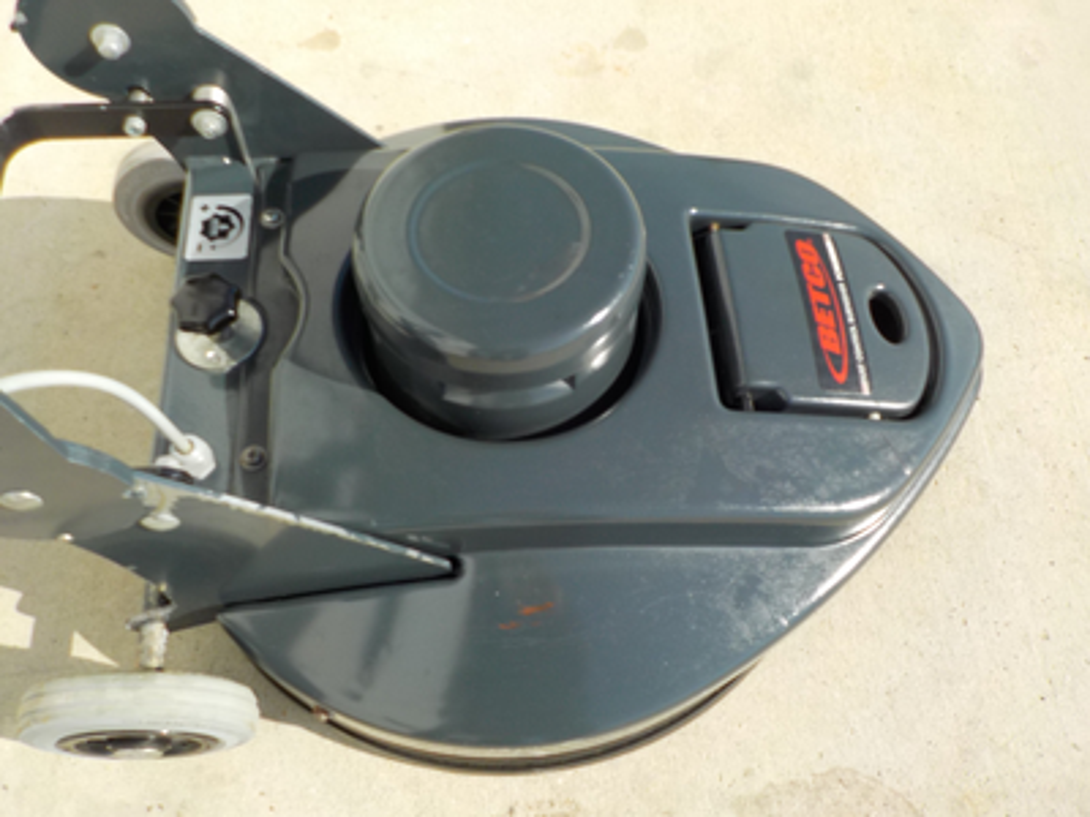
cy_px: 408
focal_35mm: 30
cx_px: 545
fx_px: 945
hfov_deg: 60.0
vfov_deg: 46.8
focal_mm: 4.1
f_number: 3.3
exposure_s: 1/800
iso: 125
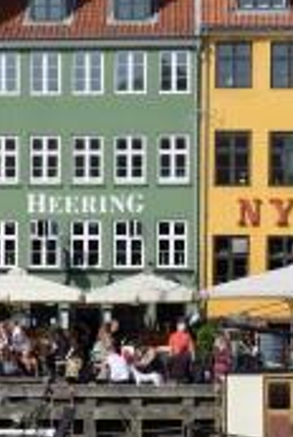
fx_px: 1325
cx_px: 129
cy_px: 365
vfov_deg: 18.5
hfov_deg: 12.6
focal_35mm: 109
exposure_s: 1/500
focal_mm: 35
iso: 250
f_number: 10
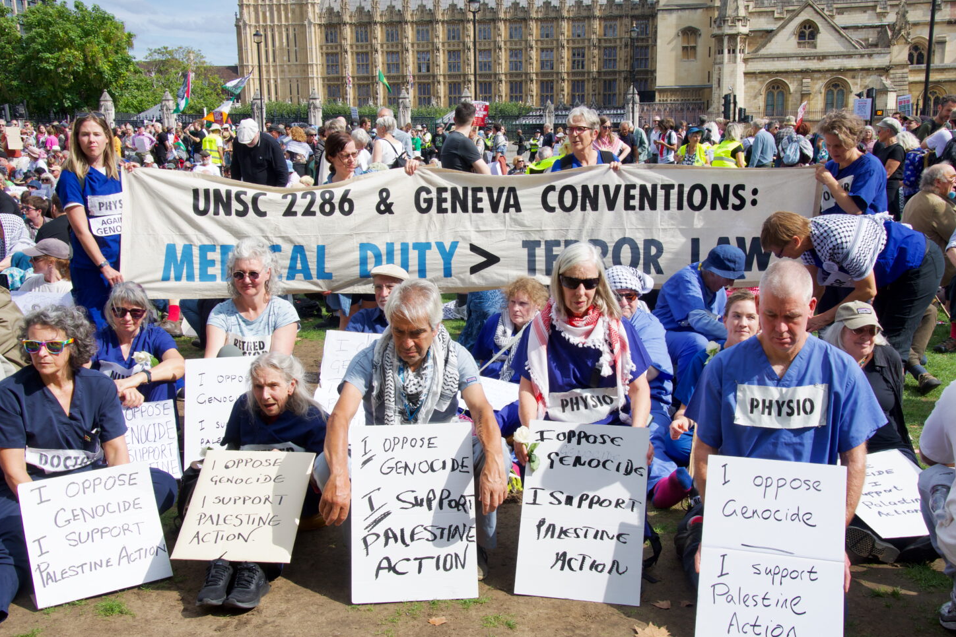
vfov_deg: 37.8
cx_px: 491
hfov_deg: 54.4
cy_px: 311
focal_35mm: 35
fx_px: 929
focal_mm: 22
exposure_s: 1/400
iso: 400
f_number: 8
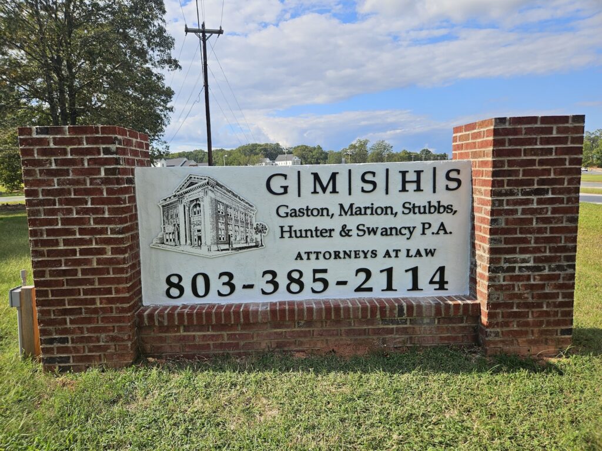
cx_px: 301
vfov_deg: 58.9
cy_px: 226
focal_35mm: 23
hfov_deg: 73.9
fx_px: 400
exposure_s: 1/1425
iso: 25
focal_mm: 5.4
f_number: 1.8
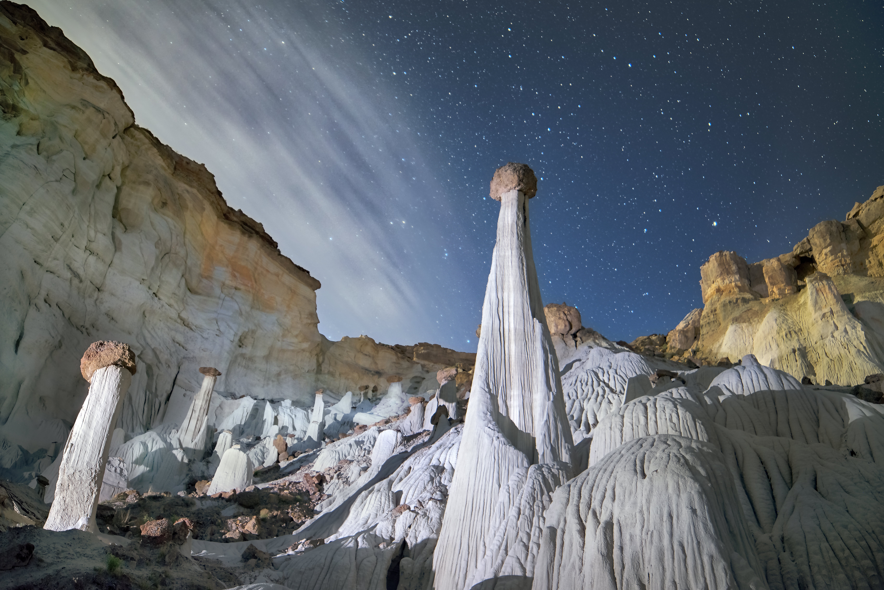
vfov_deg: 81.2
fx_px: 344
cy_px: 295
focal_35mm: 14
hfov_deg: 104.2
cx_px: 442
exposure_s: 25
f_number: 2.8
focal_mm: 14
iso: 1250
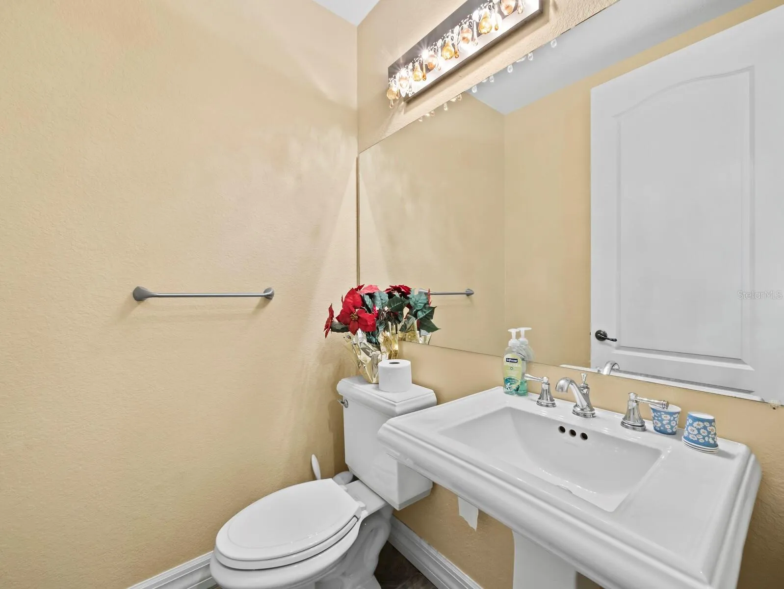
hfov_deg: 102.0
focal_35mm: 14
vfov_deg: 85.7
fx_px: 317
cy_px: 294
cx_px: 392
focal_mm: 7
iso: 400
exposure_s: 1/1.25
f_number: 11
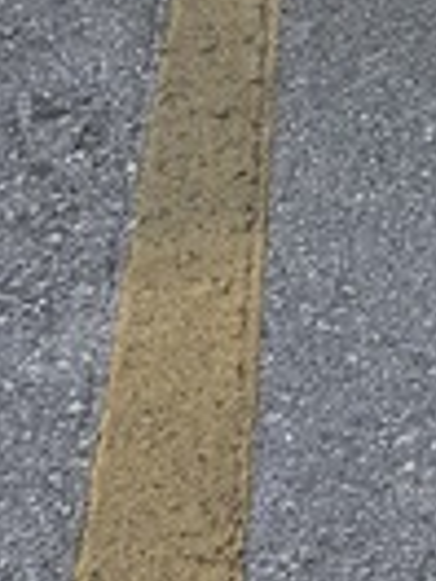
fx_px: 1831
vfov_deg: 14.8
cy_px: -581
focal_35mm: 109
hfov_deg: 11.6
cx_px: 987
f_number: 1.78
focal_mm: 6.76
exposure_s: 1/1585
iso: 80
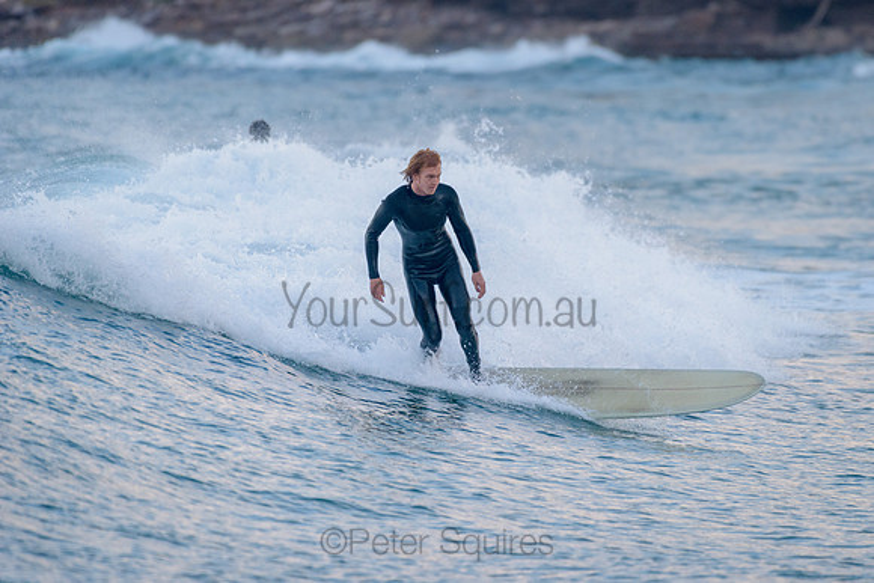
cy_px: 226
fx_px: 14857
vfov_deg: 2.2
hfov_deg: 3.4
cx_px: 535
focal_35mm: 612
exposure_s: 1/800
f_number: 5.6
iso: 560
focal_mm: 500
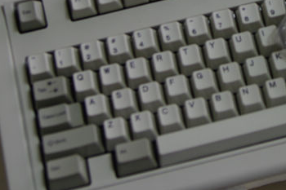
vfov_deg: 10.9
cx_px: 274
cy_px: -57
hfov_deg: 16.4
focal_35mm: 123
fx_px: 977
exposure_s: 1/20
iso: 100
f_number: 2.8
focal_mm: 28
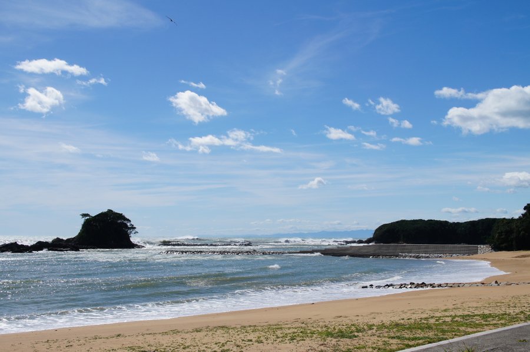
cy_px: 176
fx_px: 662
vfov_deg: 29.8
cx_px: 265
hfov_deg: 43.6
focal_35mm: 45
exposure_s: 1/500
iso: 200
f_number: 13
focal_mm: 30
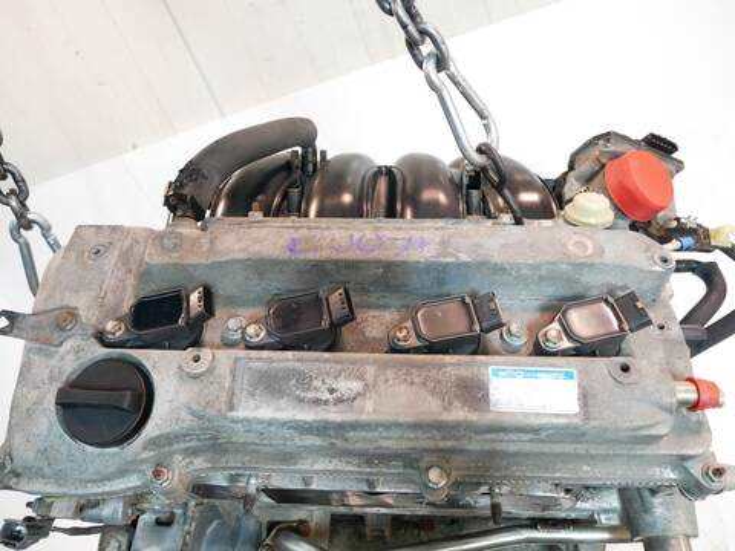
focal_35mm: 24
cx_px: 368
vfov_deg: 56.8
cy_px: 276
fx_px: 510
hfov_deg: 71.6
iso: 640
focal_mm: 12
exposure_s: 1/60
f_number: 3.5
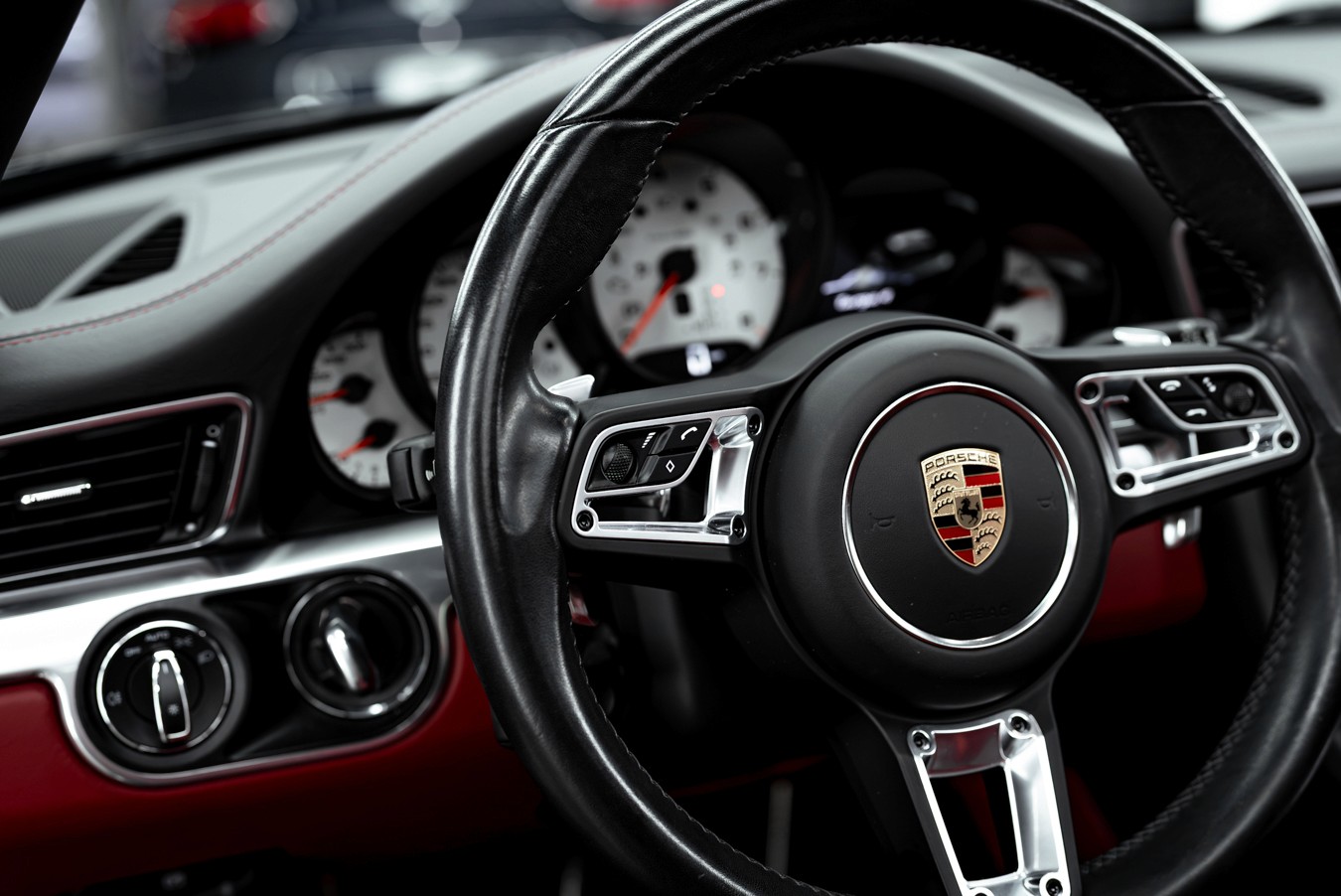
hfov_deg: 39.6
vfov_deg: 27.0
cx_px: 670
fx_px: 1864
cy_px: 448
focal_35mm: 50
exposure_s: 1/250
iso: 1000
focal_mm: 50
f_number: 2.8
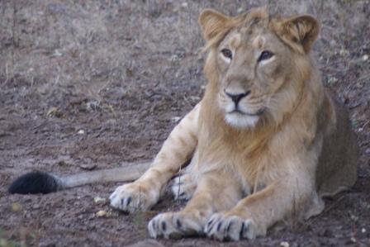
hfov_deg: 4.9
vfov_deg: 3.3
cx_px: 185
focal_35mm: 420
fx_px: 4318
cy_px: 124
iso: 400
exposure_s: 1/5
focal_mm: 280
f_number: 5.6
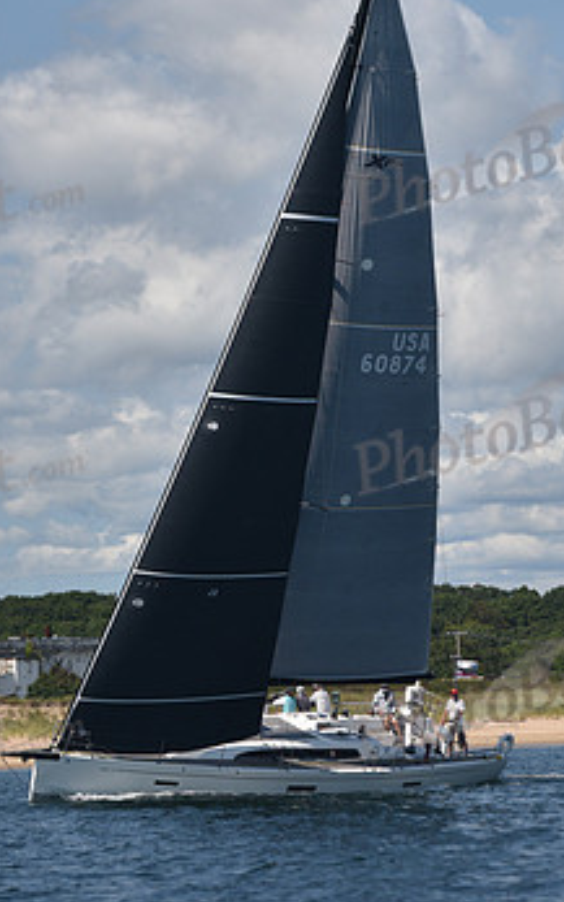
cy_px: 330
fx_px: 5654
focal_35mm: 230
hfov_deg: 5.7
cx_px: 220
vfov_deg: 9.1
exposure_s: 1/3200
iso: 250
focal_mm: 135
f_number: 3.2
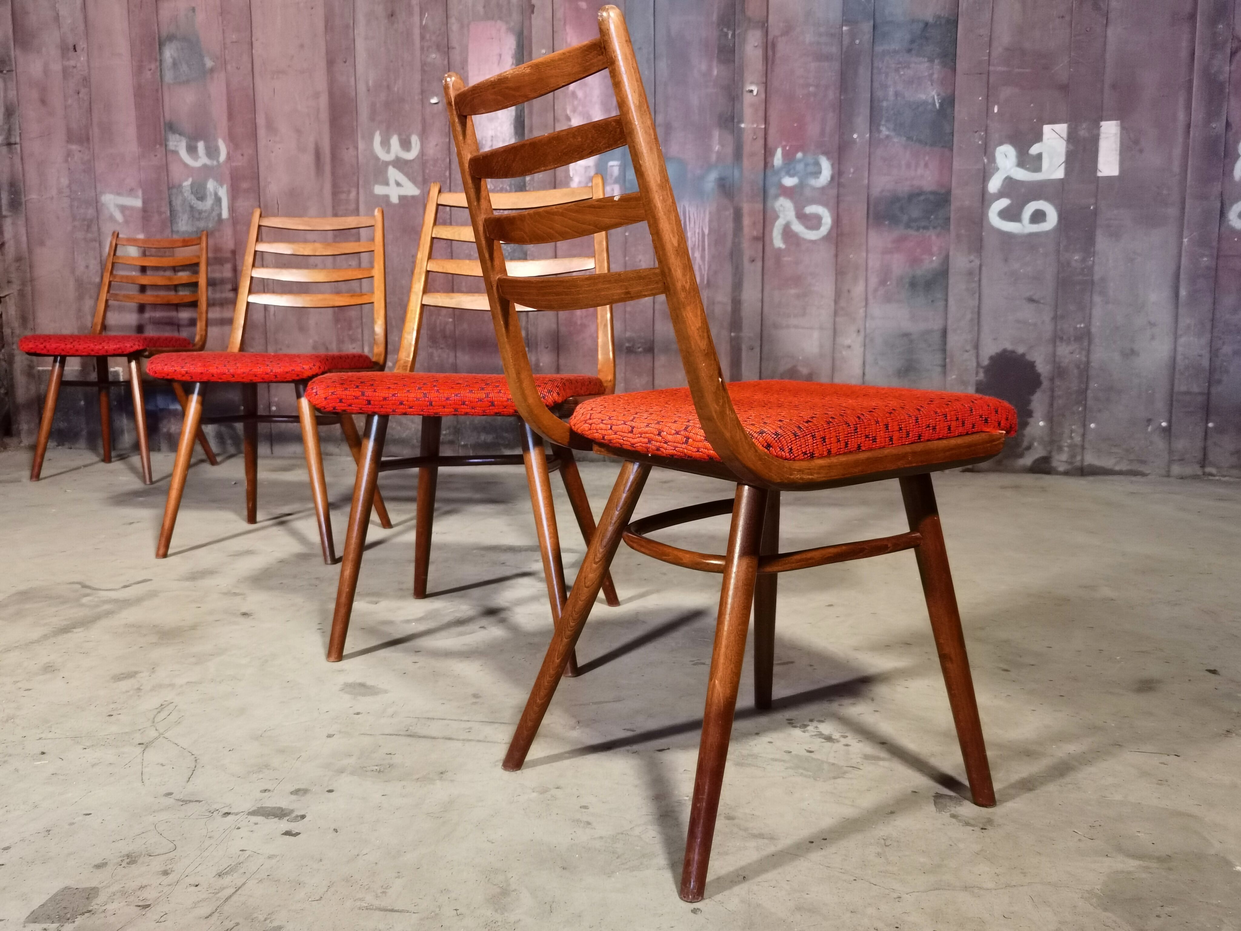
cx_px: 620
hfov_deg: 58.4
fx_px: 1111
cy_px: 466
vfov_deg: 45.4
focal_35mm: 31
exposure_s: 1/33.3
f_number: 1.9
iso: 500
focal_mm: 6.71
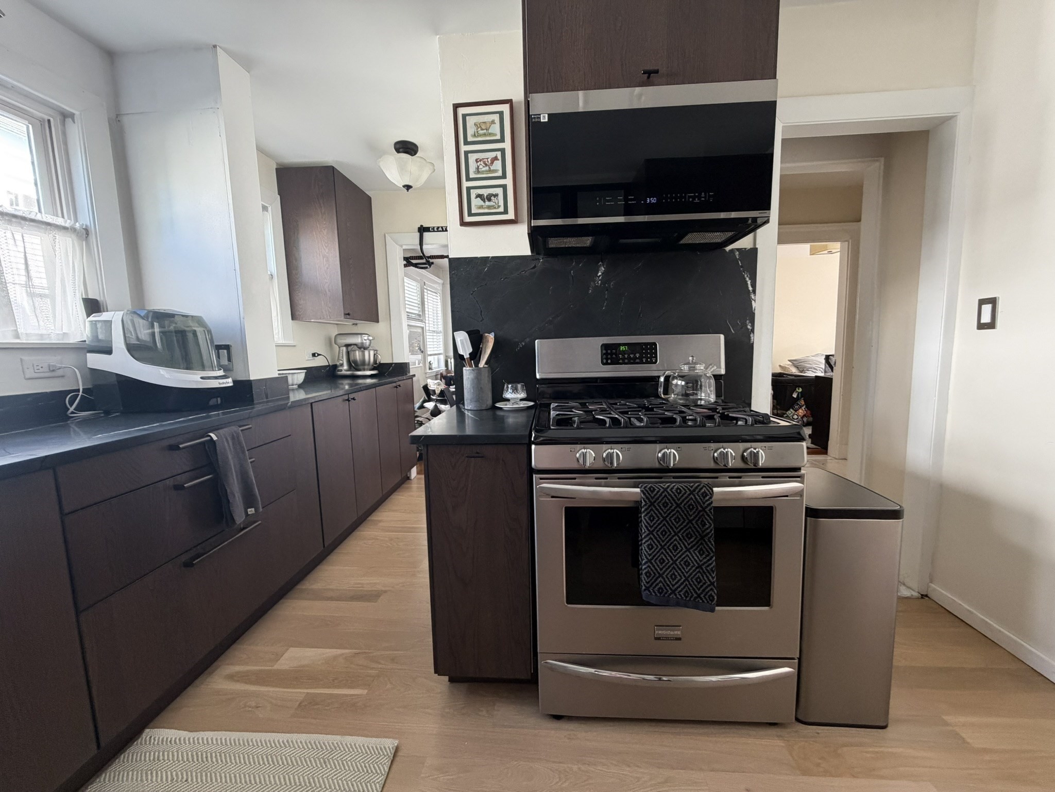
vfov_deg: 85.7
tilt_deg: -6.8
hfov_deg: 102.1
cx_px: 528
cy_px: 396
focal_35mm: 14
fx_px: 427
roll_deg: +2.0
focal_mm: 2.22
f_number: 2.2
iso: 320
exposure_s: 1/101
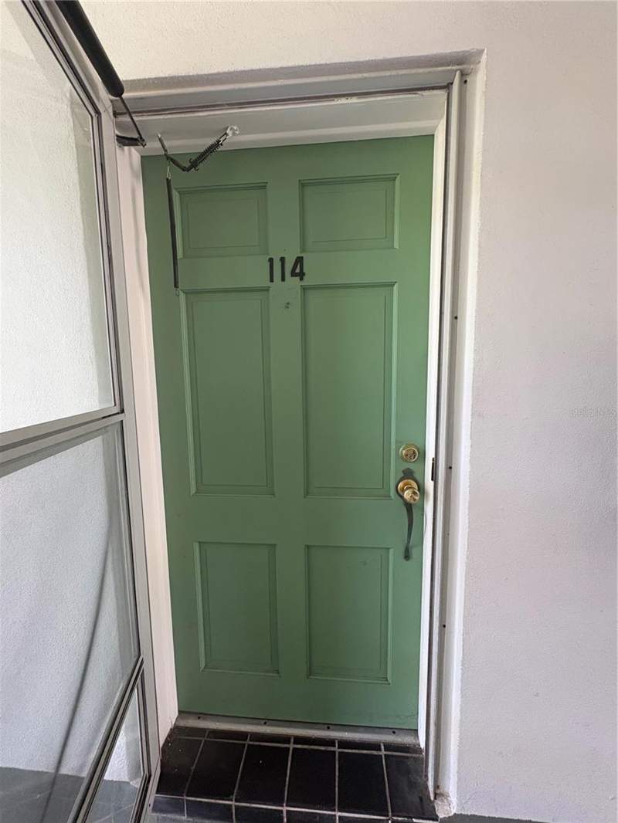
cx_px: 309
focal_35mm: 14
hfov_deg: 85.7
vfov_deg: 102.1
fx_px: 333
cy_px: 412
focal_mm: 2.22
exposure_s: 1/60
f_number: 2.2
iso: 320
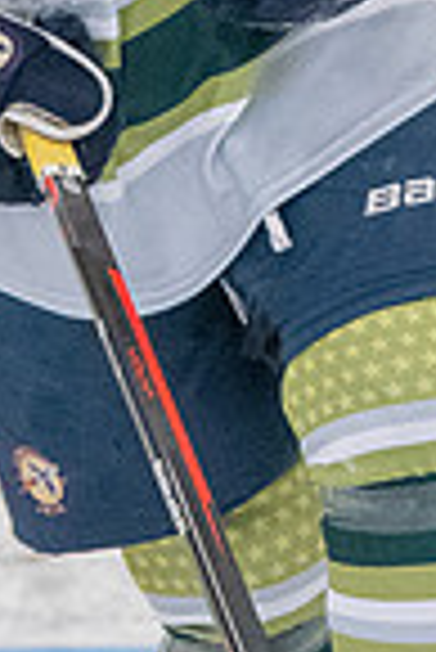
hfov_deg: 0.8
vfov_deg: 1.2
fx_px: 30572
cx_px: -43
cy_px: -465
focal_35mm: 1687
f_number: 3.5
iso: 2000
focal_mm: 200
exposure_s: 1/800
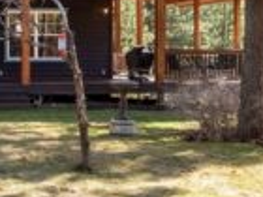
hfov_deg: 20.5
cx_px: -17
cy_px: -16
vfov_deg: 15.7
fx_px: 698
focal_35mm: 92
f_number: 11
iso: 160
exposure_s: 1/3200
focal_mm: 33.3
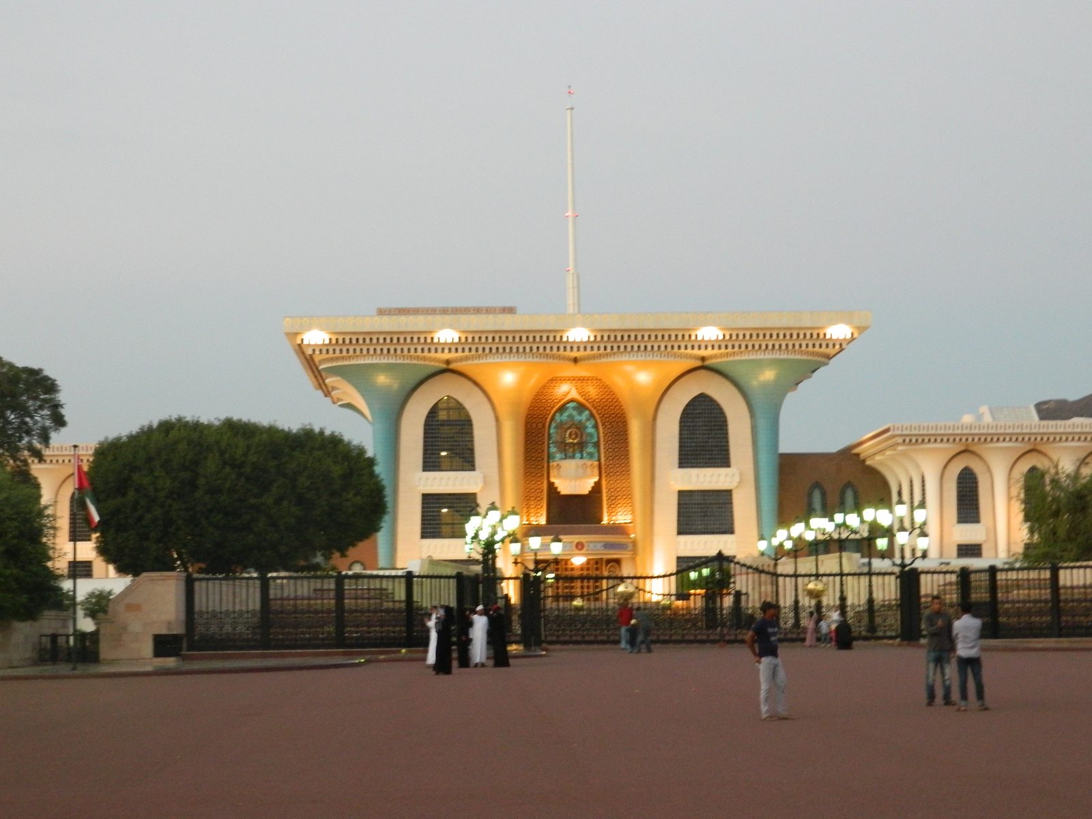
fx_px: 2650
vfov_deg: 17.6
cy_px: 410
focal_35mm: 84
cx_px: 546
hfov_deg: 23.3
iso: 400
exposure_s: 1/8
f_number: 4.2
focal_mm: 15.1
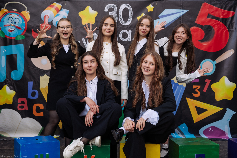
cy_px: 75
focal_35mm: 47
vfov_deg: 28.4
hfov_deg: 41.5
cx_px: 112
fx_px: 313
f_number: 3.5
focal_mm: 45
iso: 100
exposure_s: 1/160
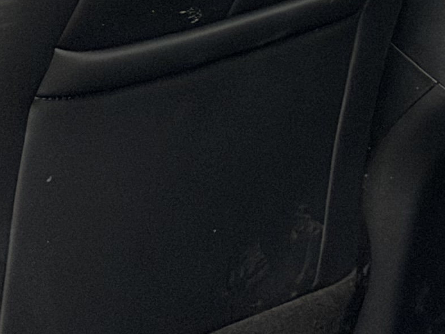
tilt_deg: -6.2
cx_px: 721
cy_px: -333
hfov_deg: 7.8
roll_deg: +0.3
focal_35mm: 247
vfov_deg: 5.9
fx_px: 3175
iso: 160
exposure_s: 1/227
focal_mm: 6.76
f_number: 1.78
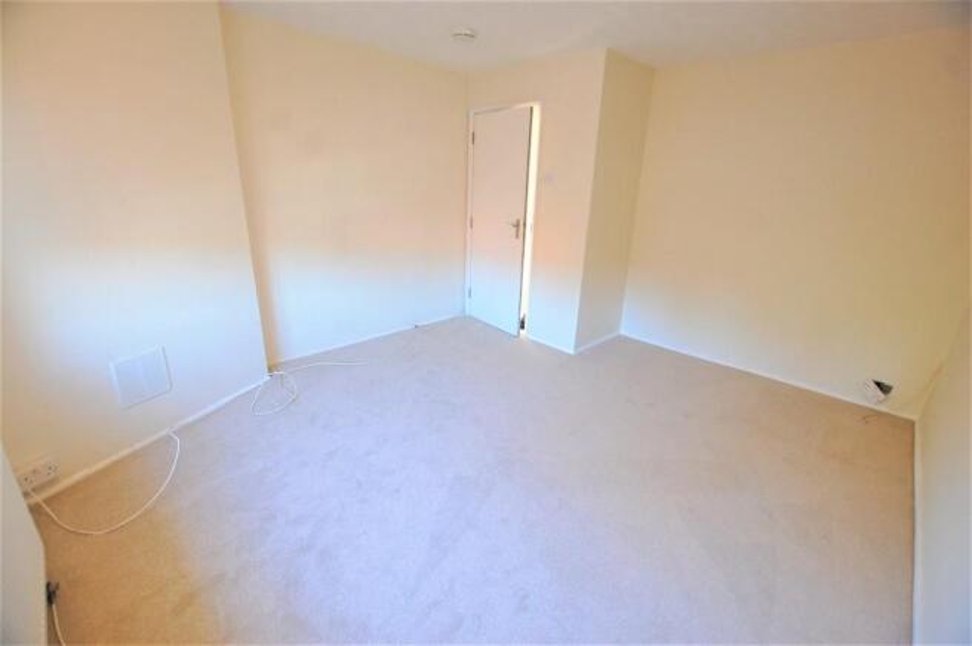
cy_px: 323
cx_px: 486
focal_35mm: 15
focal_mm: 10
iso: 400
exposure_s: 1/60
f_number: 4
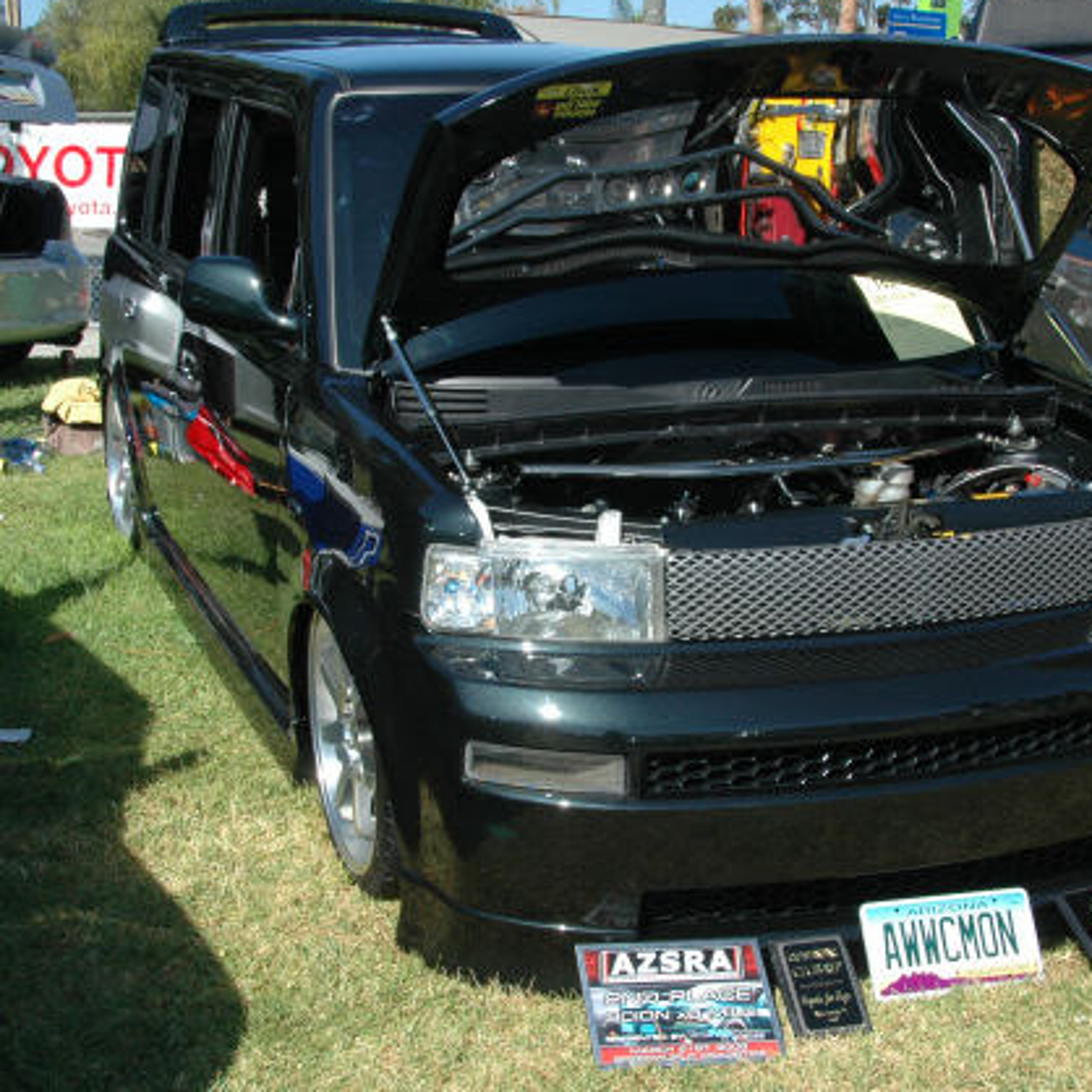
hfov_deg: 32.4
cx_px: 585
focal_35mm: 53
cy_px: 541
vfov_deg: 32.4
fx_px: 1879
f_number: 14
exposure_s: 1/125
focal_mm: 27
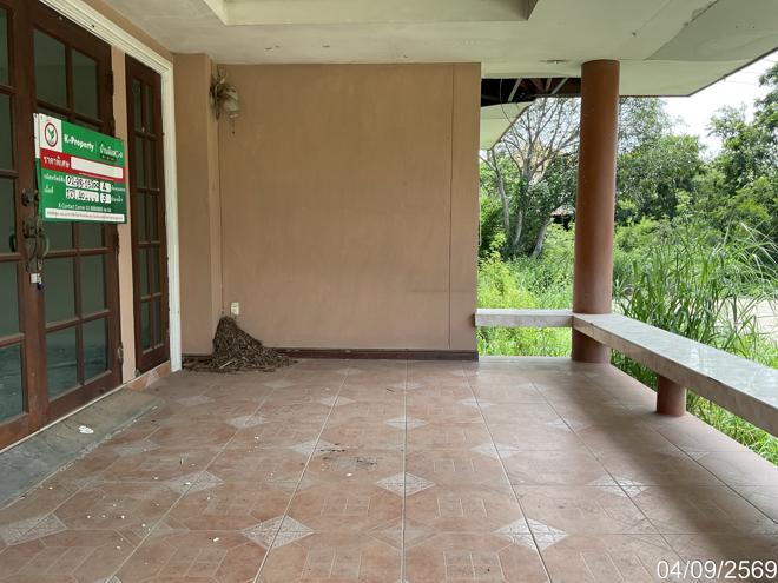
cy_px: 292
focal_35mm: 29
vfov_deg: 48.2
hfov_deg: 61.7
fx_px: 652
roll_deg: +1.6
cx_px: 389
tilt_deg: -4.6
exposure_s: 1/254
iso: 16
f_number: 1.8
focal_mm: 3
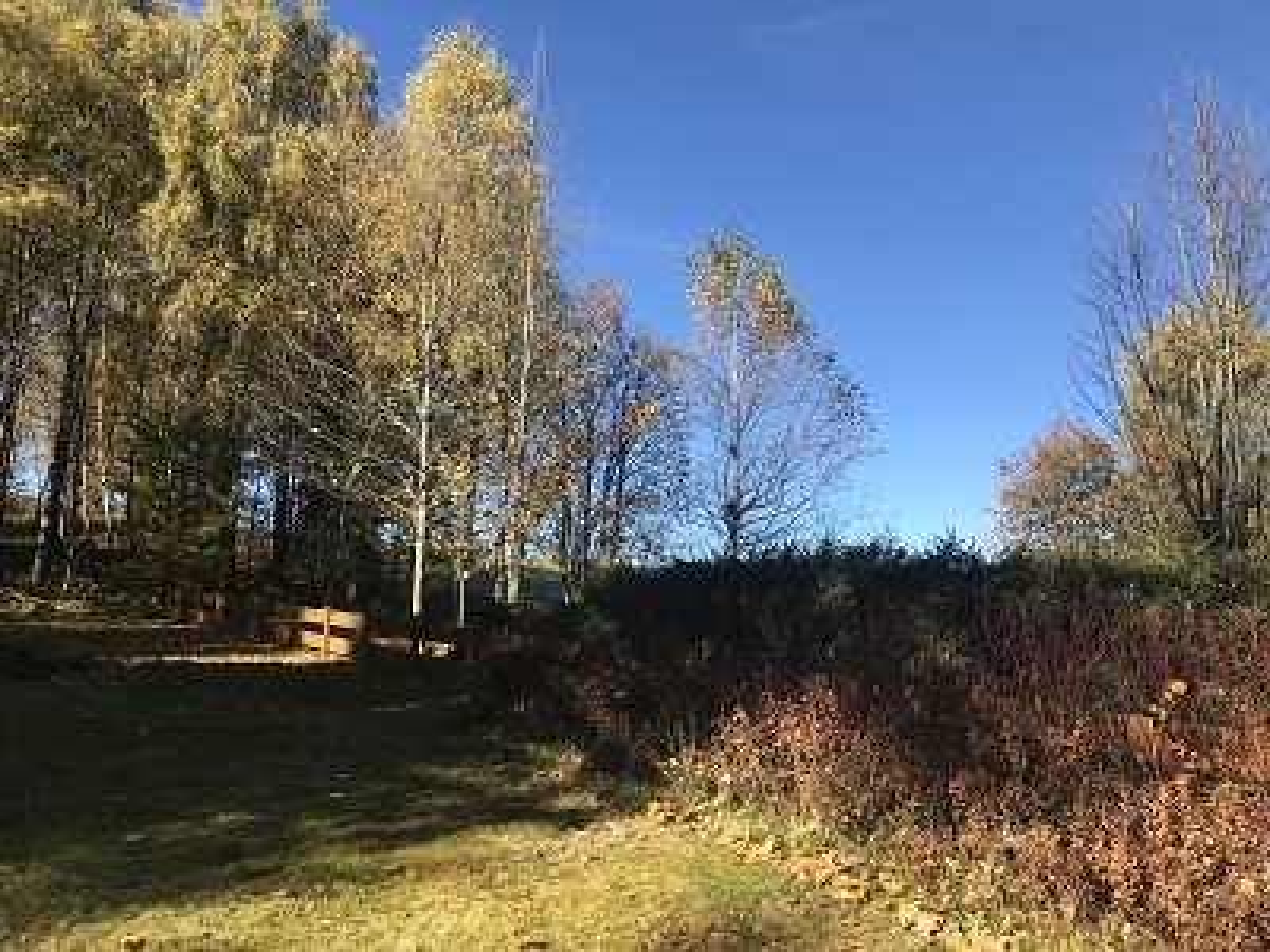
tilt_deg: +12.8
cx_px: 635
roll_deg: +0.0
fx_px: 1027
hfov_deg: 63.4
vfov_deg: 49.7
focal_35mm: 28
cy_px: 476
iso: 20
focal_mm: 3.99
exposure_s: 1/1168
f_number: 1.8
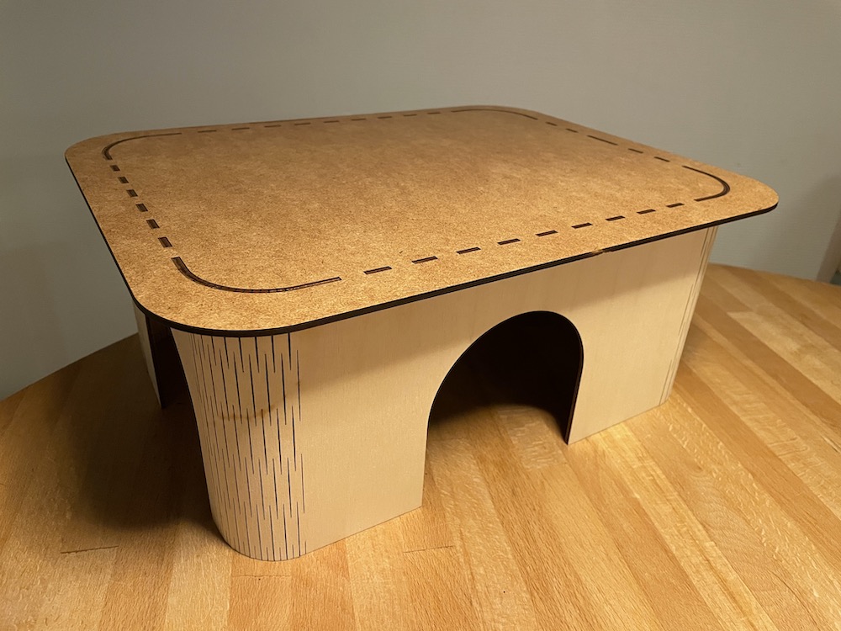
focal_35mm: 26
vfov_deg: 53.1
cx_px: 420
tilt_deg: -28.9
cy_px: 316
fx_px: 632
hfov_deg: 67.3
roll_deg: -3.4
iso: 500
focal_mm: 4.2
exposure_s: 1/56
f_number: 1.6
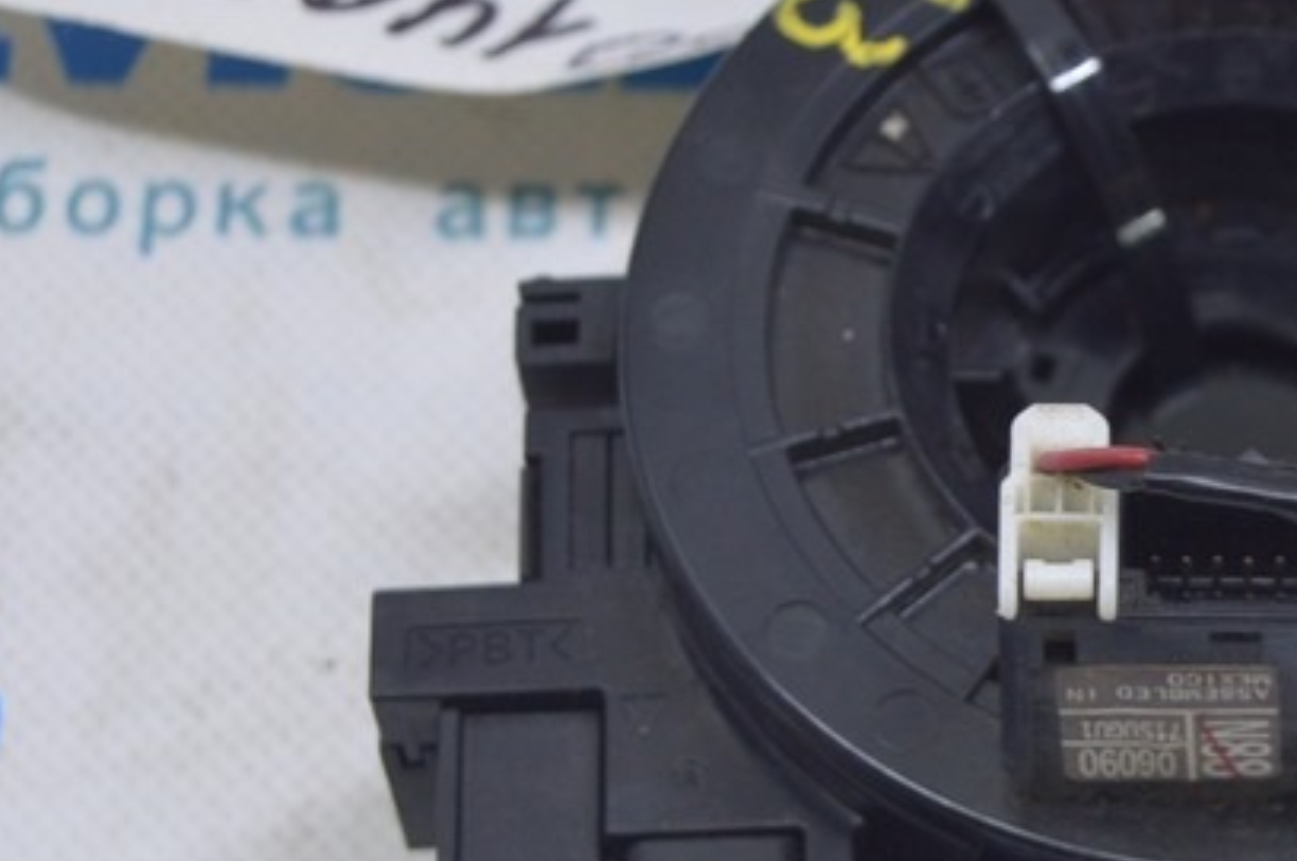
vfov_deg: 9.6
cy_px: 465
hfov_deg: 14.3
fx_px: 5146
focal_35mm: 143
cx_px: 1090
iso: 400
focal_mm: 38
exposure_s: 1/25
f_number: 5.6
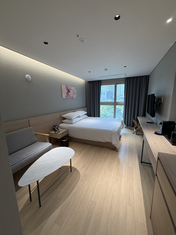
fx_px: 95
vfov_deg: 102.1
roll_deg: +0.7
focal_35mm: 14
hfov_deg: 85.7
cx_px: 88
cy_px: 118
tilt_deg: -9.8
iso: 250
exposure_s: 1/120
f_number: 2.2
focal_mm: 2.22
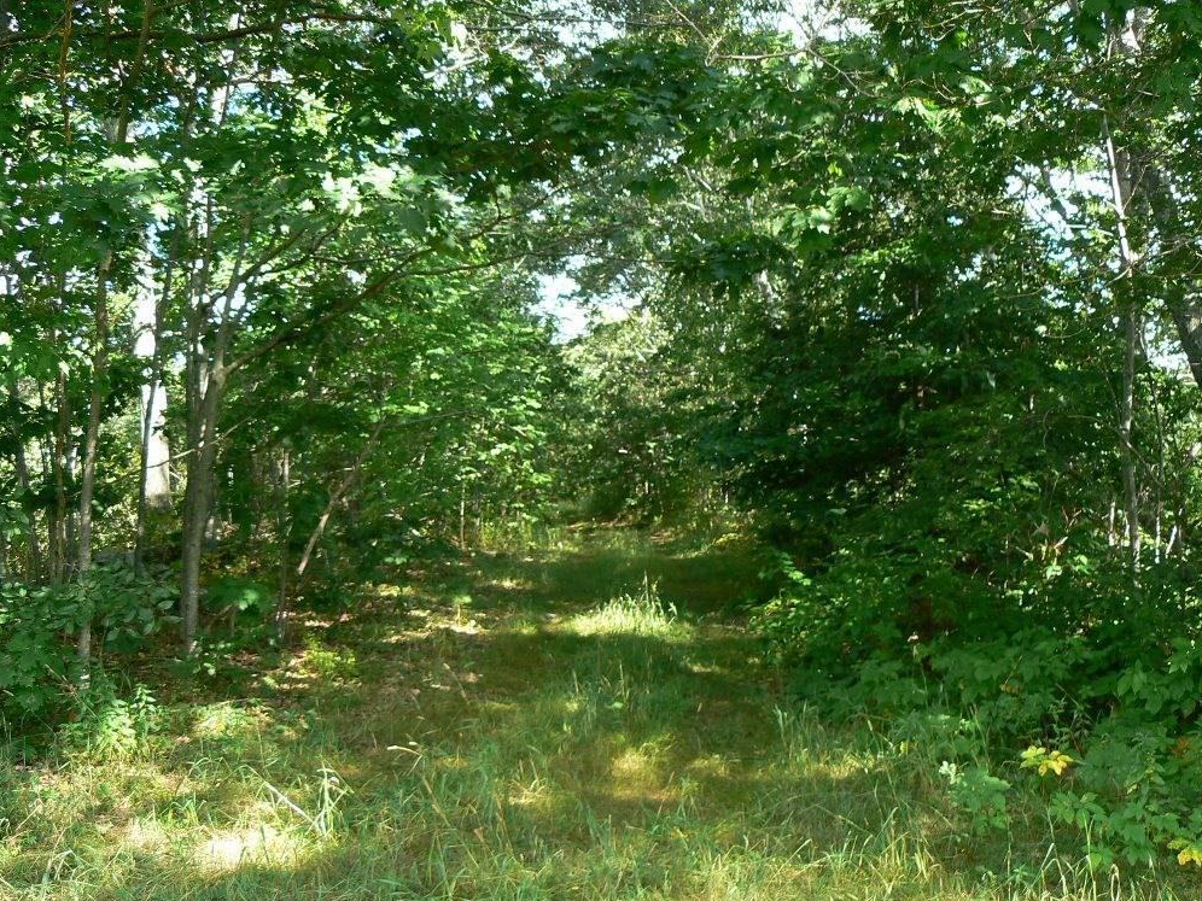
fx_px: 1285
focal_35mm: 37
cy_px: 462
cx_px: 613
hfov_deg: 50.1
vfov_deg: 38.7
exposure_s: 1/60
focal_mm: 6
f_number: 4
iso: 80
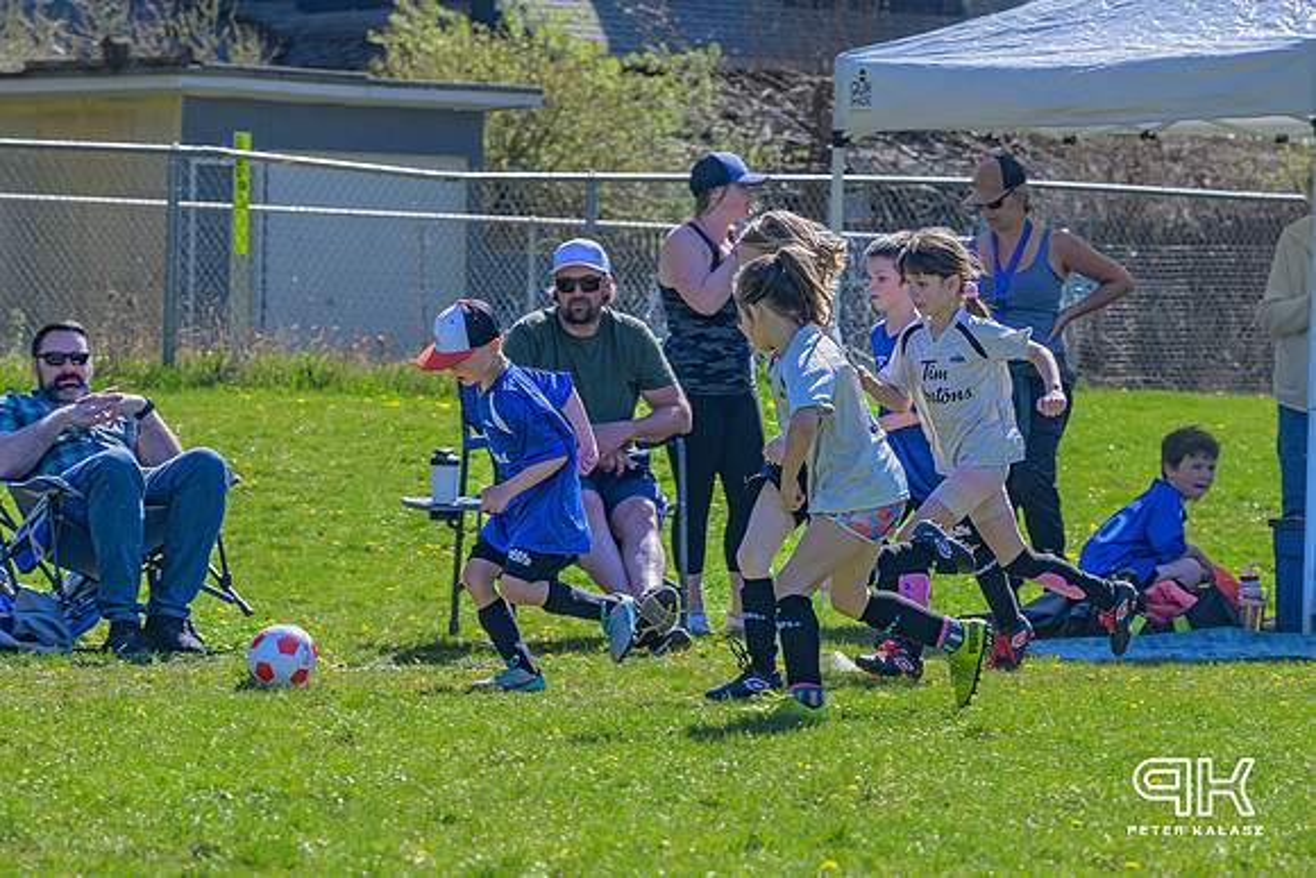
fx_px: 6948
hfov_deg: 10.8
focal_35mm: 190
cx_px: 570
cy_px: 416
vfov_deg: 7.2
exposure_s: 1/500
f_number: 6.3
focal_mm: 120
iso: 360
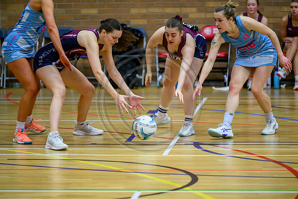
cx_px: 149
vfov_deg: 6.9
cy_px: 100
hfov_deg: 10.3
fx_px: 1656
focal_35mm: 200
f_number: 2.8
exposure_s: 1/1000
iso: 5000
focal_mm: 200
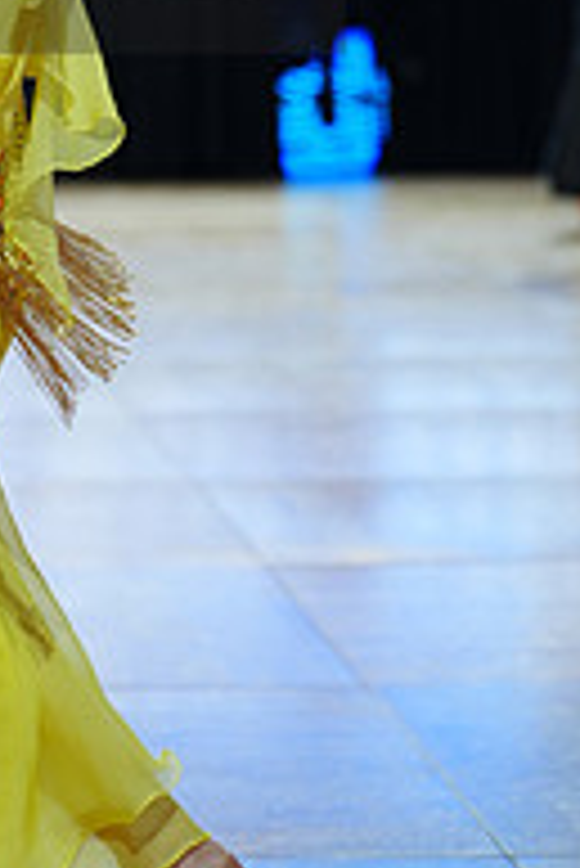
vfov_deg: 9.7
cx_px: -272
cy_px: -94
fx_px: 5066
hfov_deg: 6.5
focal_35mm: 210
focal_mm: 70
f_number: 2.8
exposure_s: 1/400
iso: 500
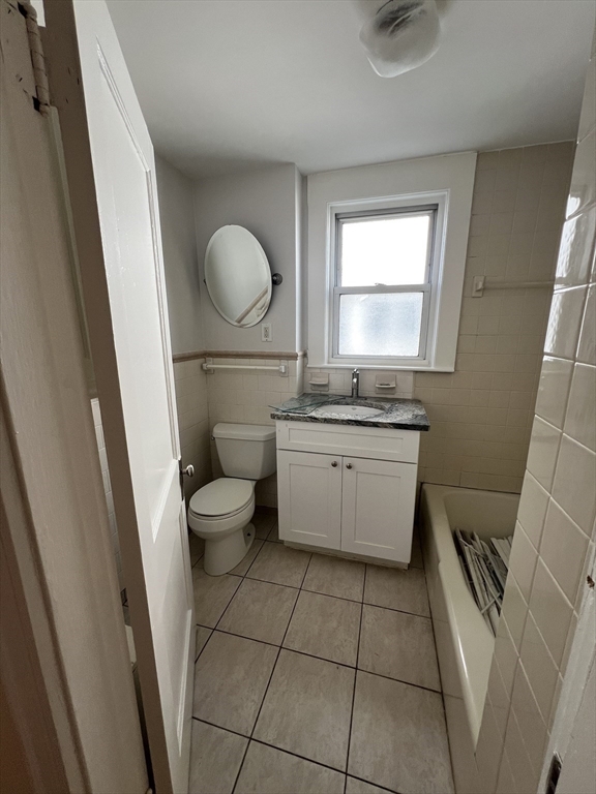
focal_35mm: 13
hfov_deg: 89.9
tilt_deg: -12.2
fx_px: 298
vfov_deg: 106.2
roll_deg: -0.5
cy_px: 397
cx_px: 298
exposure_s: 1/99
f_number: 1.8
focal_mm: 1.57
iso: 64
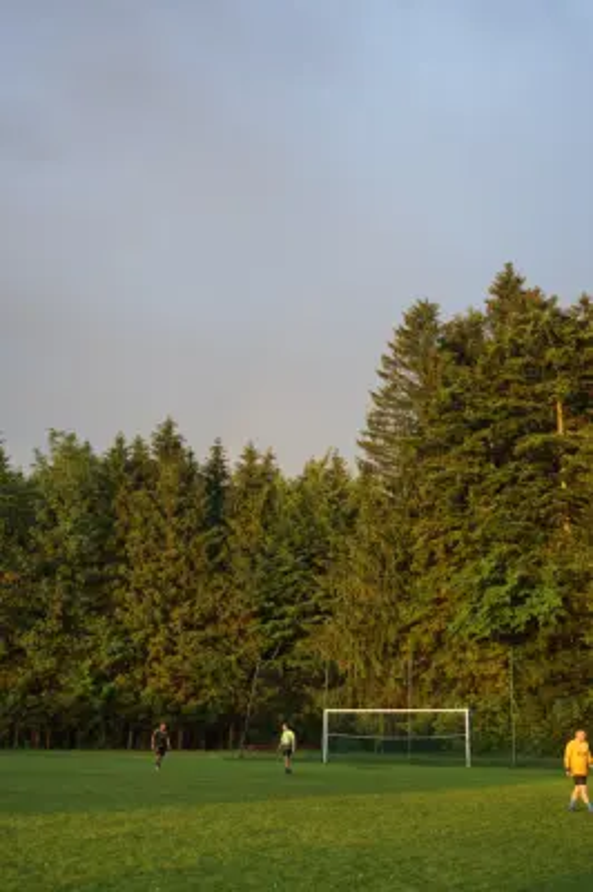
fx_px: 1039
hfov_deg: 31.8
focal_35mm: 42
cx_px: 296
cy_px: 446
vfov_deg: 46.4
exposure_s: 1/160
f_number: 4.5
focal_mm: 42
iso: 800
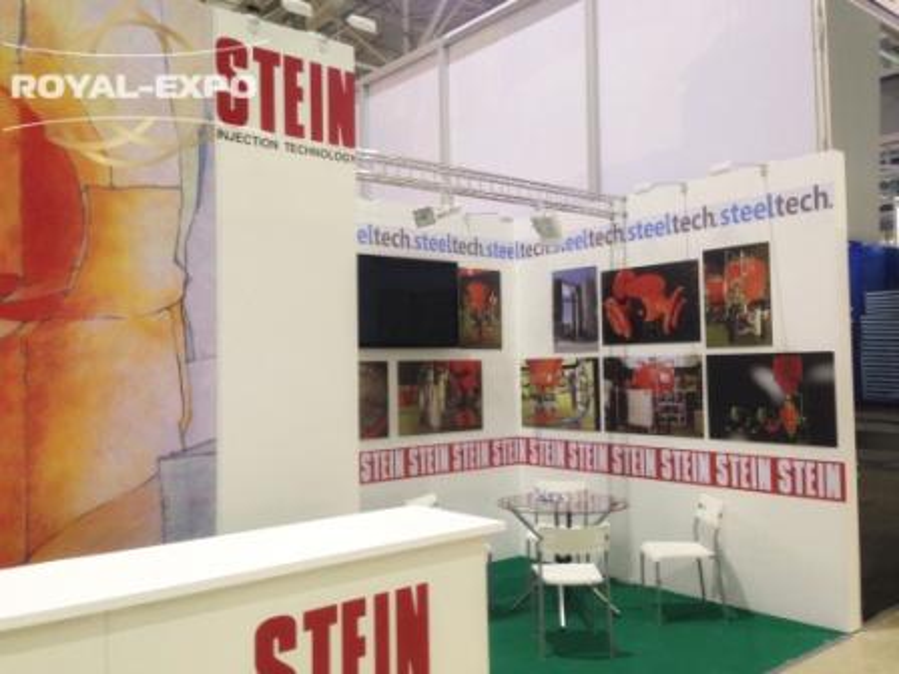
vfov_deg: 42.9
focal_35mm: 33
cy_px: 337
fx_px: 857
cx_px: 450
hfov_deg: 55.4
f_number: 2.4
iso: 200
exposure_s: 1/20
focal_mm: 4.12
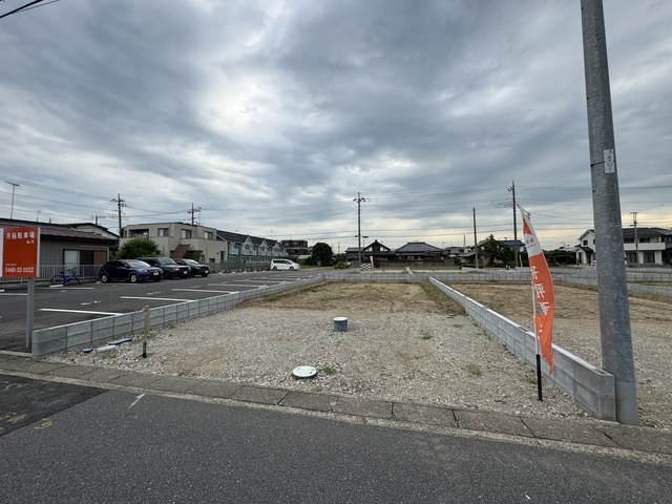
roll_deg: +0.7
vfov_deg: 85.7
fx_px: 272
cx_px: 336
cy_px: 252
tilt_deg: +2.3
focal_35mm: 14
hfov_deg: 102.1
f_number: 2.2
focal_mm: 2.22
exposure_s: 1/1198
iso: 40
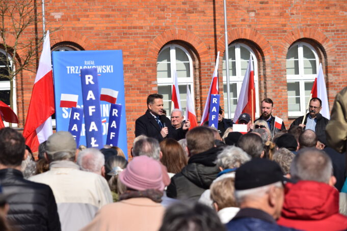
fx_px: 1590
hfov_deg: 12.5
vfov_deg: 8.3
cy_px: 116
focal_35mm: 165
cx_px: 174
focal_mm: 110
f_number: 8
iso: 400
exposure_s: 1/2000
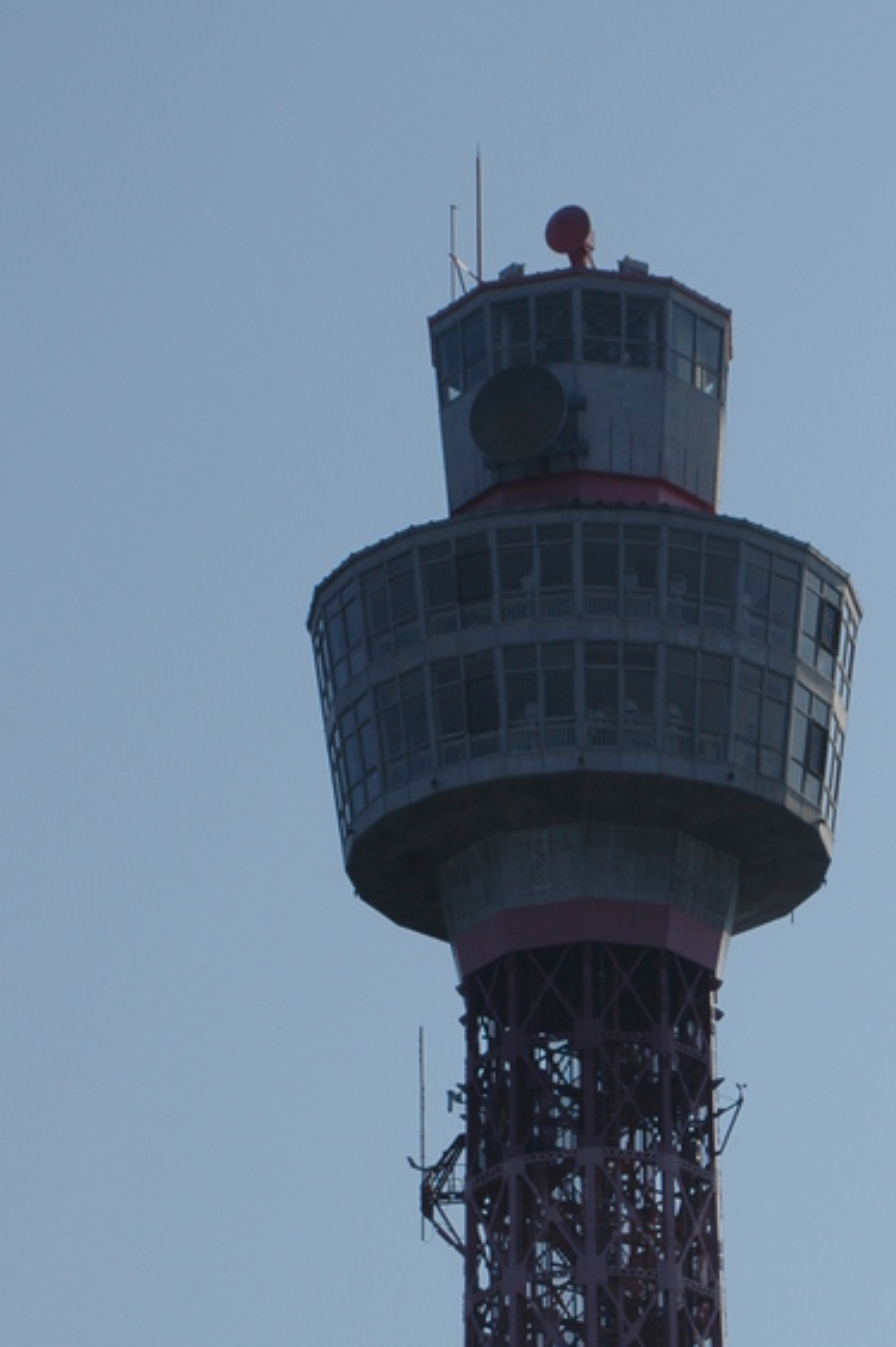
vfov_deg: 8.1
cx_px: 612
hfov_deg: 5.4
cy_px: 949
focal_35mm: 255
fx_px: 9531
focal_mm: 80
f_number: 13
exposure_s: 1/500
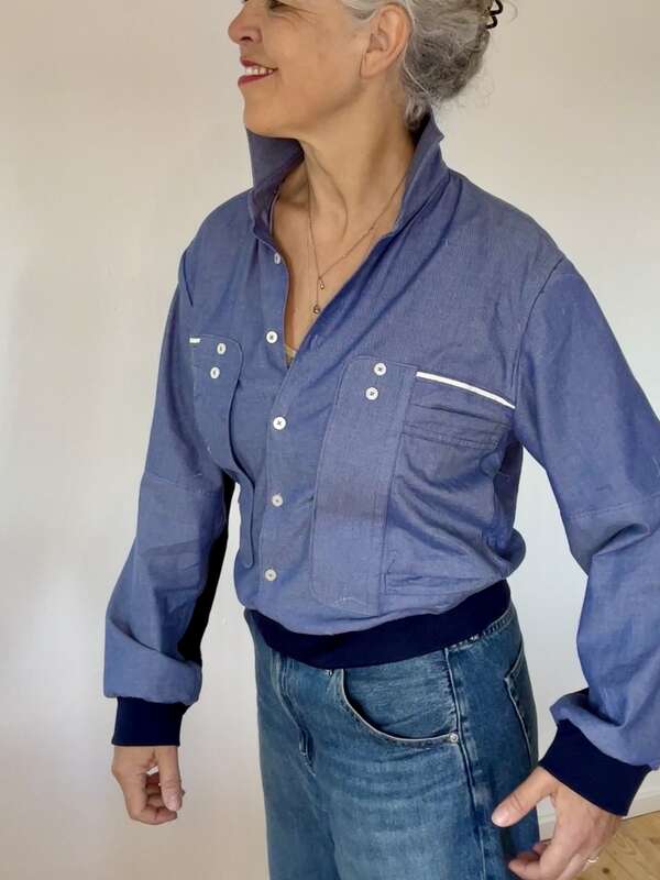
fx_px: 763
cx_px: 330
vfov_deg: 60.0
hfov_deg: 46.8
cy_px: 440
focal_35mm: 30
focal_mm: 2.69
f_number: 1.9
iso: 100
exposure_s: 1/51
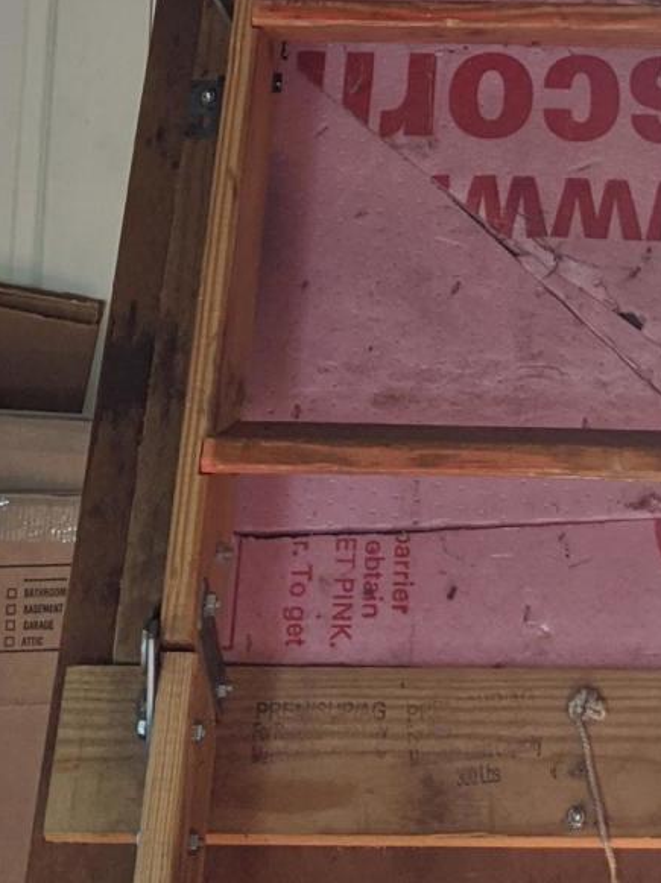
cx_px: 553
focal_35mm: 93
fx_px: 2370
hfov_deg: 15.7
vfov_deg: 18.2
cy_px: -527
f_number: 1.73
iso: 45
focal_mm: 4.38
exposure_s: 1/79.8
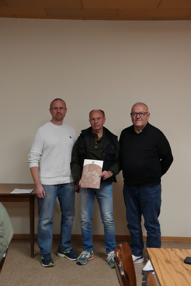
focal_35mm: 42
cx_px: 96
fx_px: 334
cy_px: 143
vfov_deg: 46.4
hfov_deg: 31.9
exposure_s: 1/160
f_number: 4
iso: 6400
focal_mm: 28
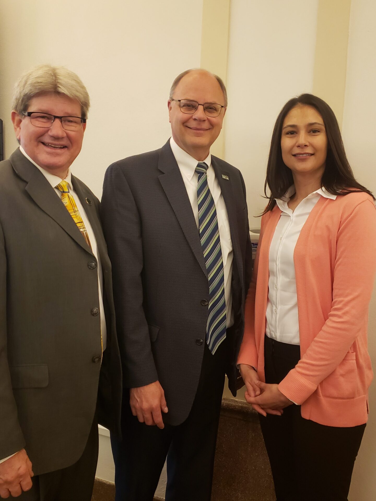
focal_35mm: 26
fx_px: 377
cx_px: 188
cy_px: 250
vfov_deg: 67.3
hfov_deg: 53.1
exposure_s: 1/40
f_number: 1.5
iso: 320
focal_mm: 4.3
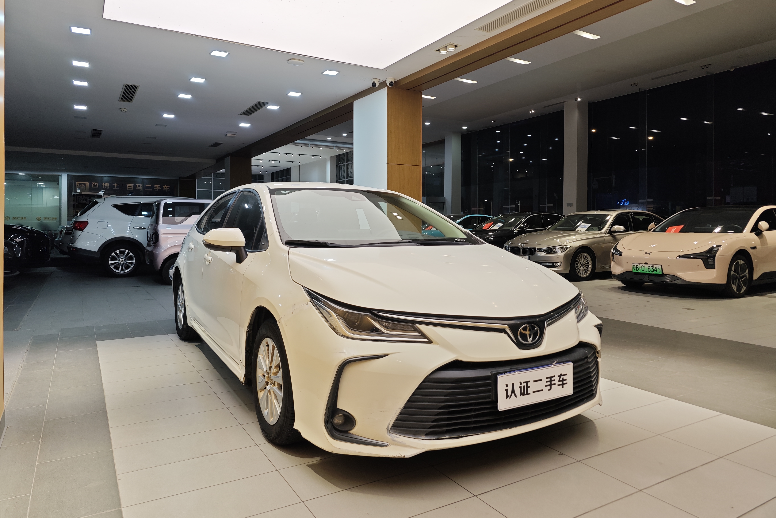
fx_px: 517
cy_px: 233
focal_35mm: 24
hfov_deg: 73.7
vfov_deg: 53.0
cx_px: 389
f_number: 1.9
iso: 64
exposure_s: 1/100
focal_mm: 8.7
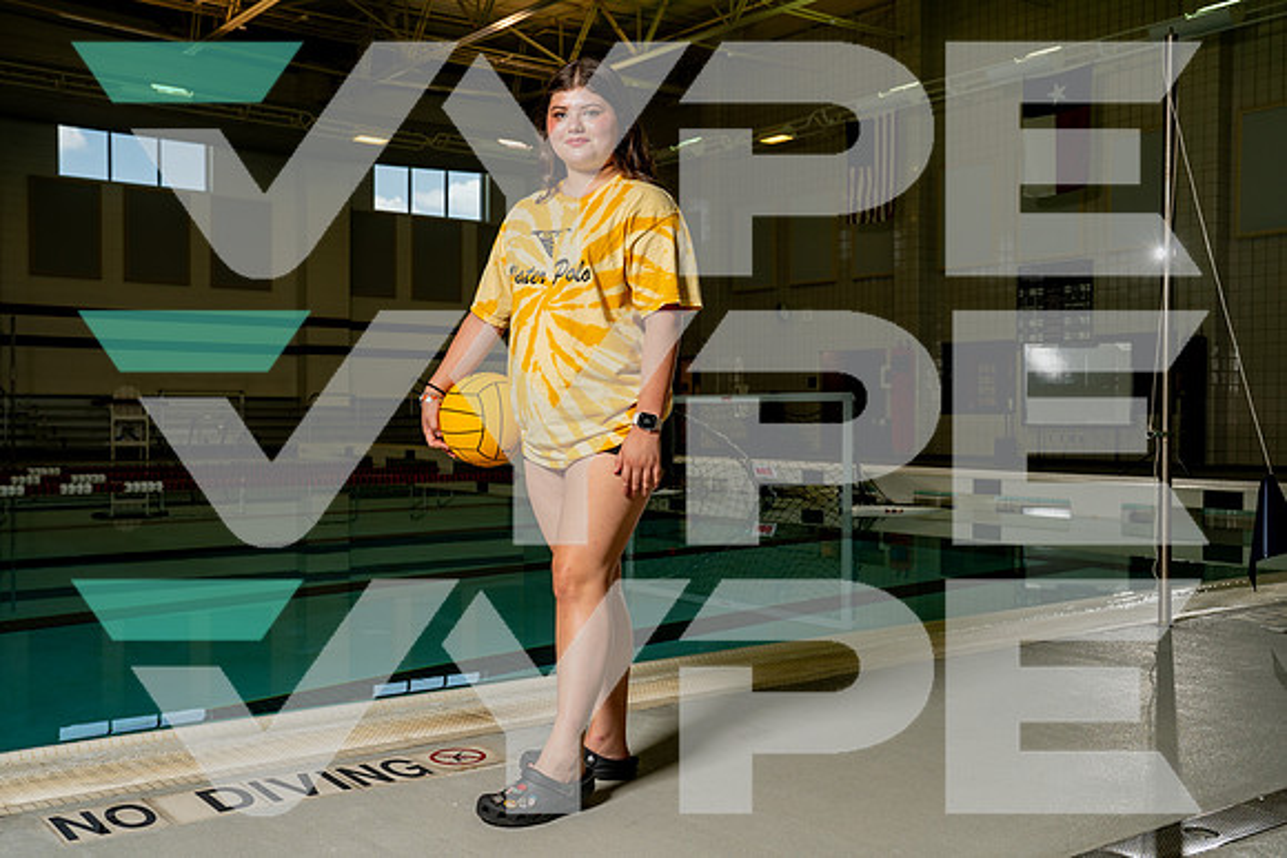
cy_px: 429
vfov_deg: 36.9
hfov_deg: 53.1
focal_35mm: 36
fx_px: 1287
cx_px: 644
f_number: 5.6
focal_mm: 35
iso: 100
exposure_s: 1/250
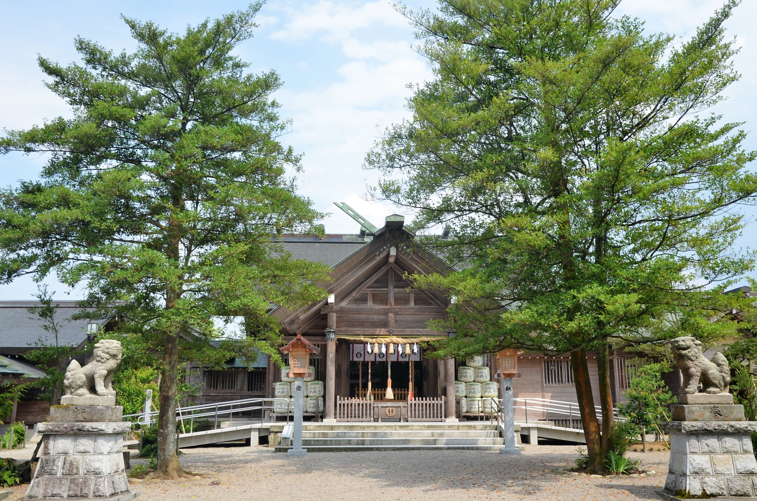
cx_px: 378
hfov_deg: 57.3
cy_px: 250
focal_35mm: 33
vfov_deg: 39.8
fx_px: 692
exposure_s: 1/200
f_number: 8
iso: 400
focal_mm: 22
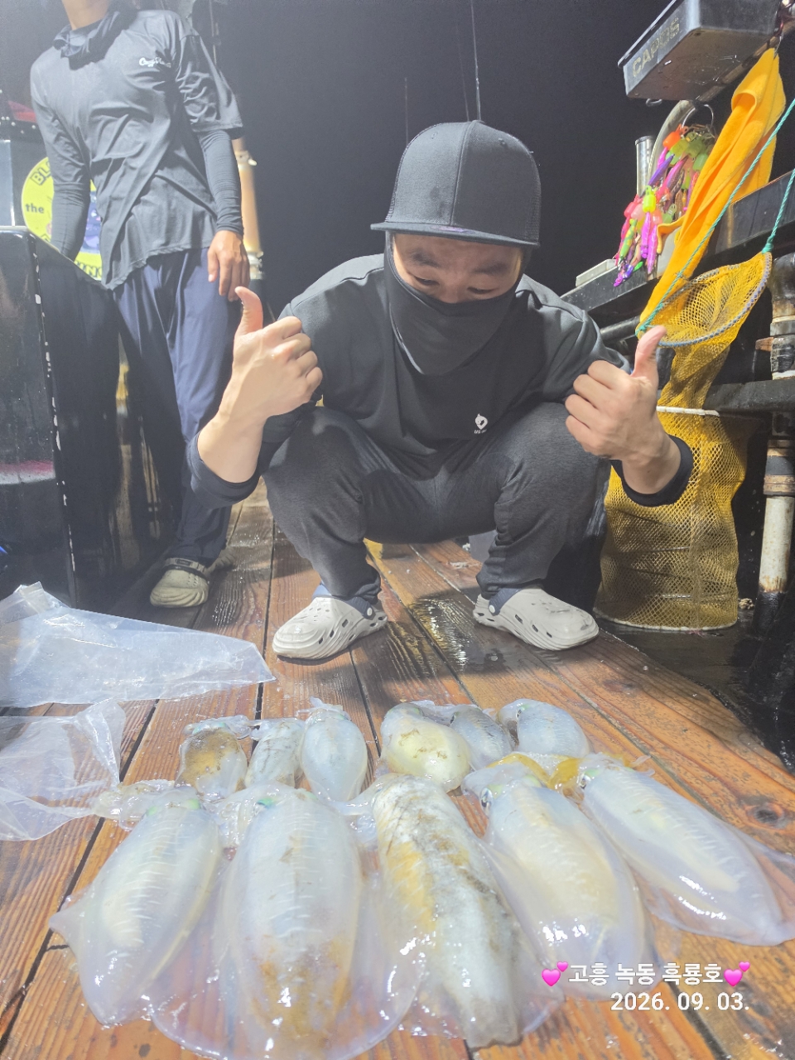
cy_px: 530
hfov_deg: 58.9
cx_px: 398
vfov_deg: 73.9
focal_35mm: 23
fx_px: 704
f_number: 1.4
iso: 640
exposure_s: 1/120
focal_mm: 6.5
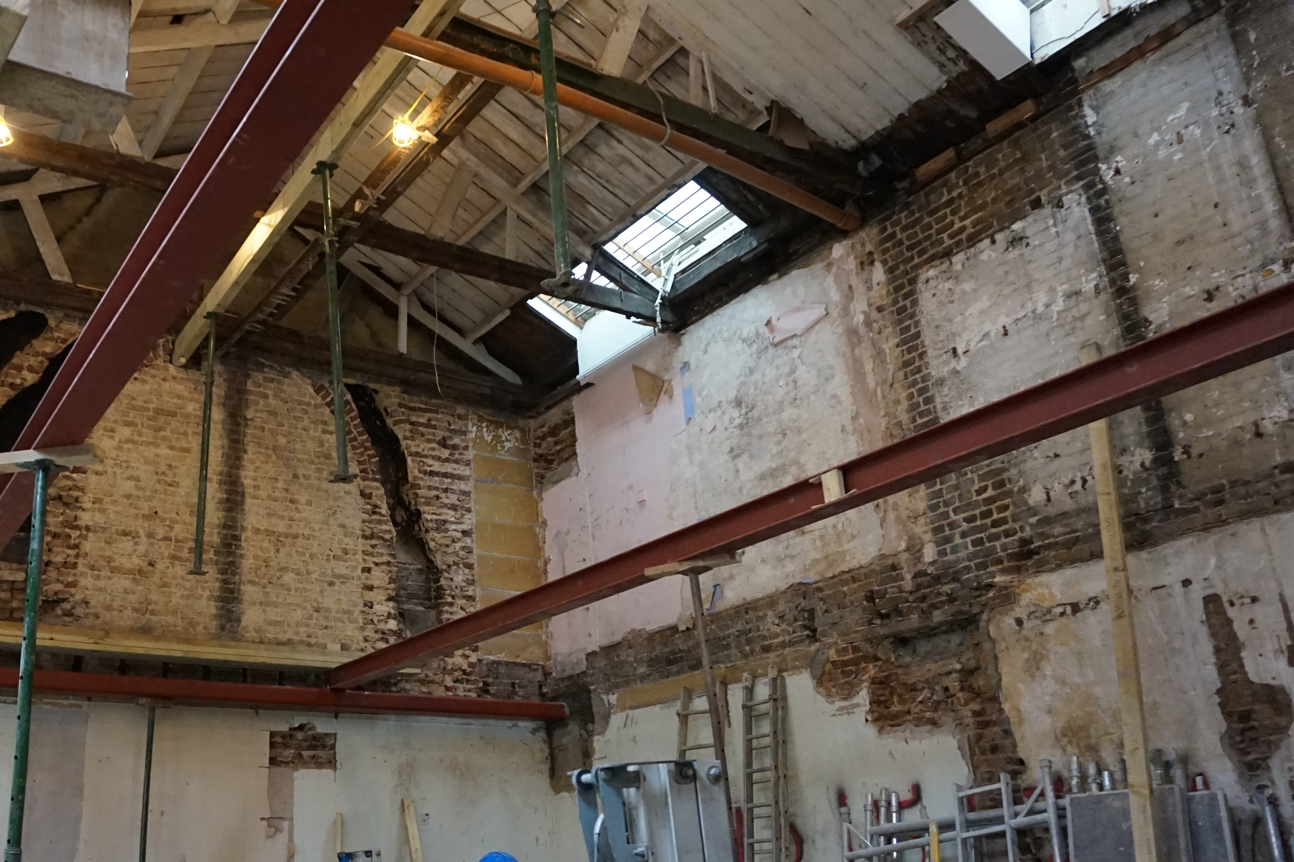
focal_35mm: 32
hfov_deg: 57.5
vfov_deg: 41.0
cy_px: 485
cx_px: 433
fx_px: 1150
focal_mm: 16
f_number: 3.5
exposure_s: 1/125
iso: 3200
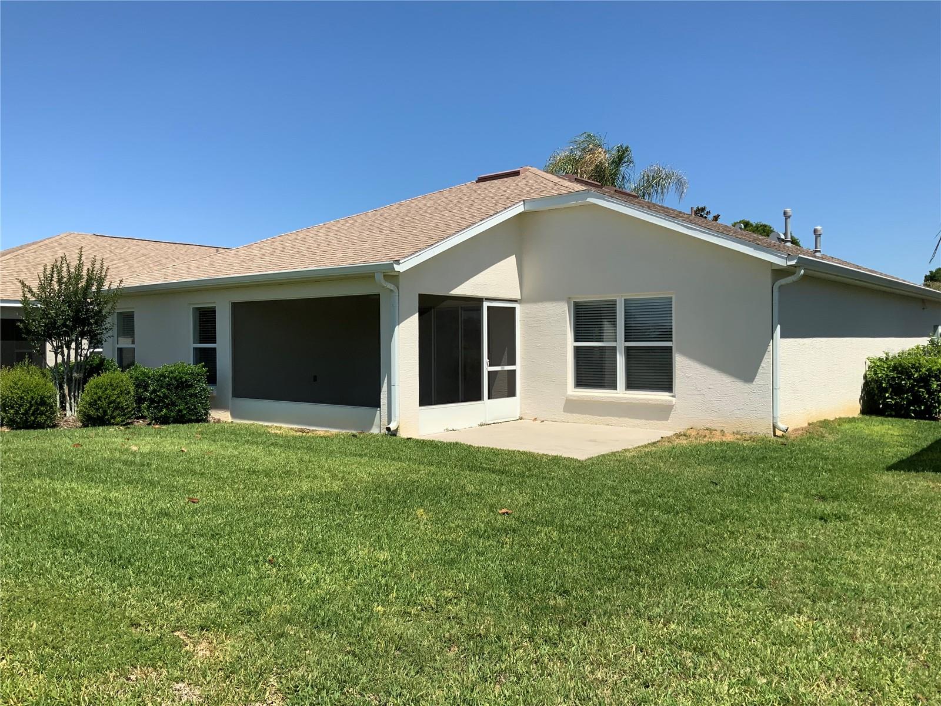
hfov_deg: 61.7
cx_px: 470
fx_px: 788
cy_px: 353
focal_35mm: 29
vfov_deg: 48.2
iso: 16
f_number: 1.8
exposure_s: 1/2538
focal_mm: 3
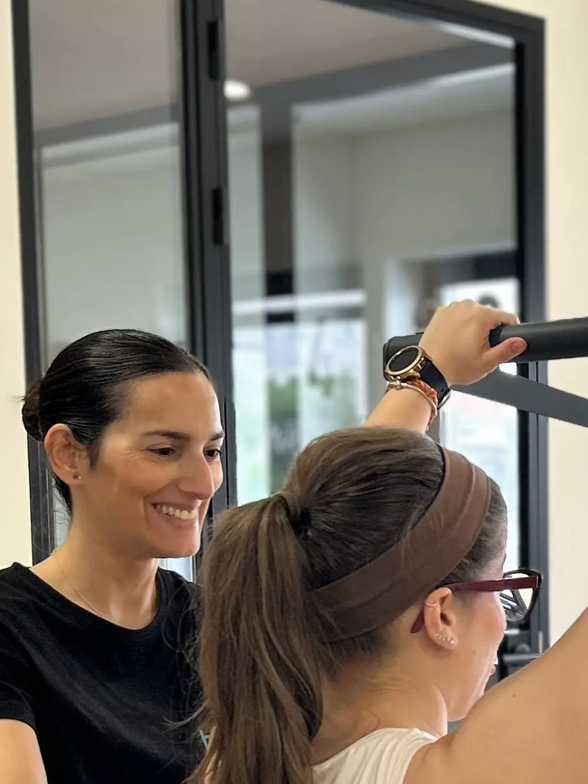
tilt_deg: -5.9
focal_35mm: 88
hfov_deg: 16.5
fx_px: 1993
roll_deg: -0.2
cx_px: 581
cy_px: 683
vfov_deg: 21.8
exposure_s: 1/100
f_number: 1.5
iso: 80
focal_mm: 5.7
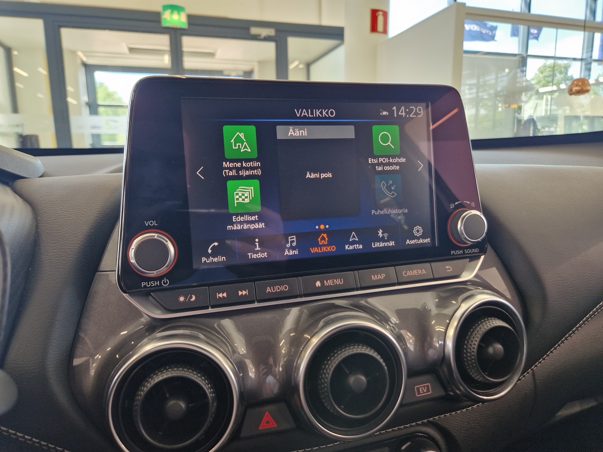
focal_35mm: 23
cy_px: 226
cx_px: 302
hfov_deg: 73.9
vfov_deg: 58.9
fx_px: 401
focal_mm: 5.4
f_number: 1.8
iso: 125
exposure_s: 1/100
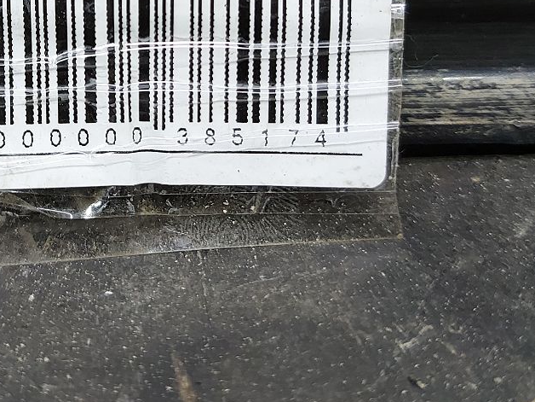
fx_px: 819
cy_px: 22
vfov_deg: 26.4
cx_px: 144
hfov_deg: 35.5
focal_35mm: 53
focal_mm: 5.23
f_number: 1.8
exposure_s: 1/50
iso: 200
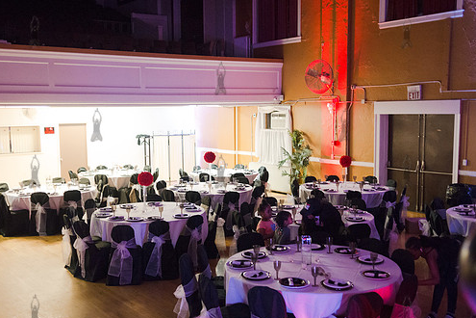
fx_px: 542
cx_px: 220
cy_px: 171
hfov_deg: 47.4
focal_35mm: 41
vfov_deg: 32.6
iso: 4000
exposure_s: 1/125
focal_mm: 35
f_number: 2.8
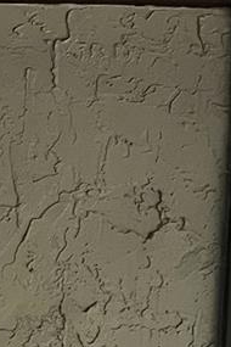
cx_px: -222
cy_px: 642
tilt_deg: -8.5
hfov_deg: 11.0
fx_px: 1097
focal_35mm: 114
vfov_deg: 15.3
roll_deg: +0.8
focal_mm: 5.1
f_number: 1.6
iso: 800
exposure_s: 1/30
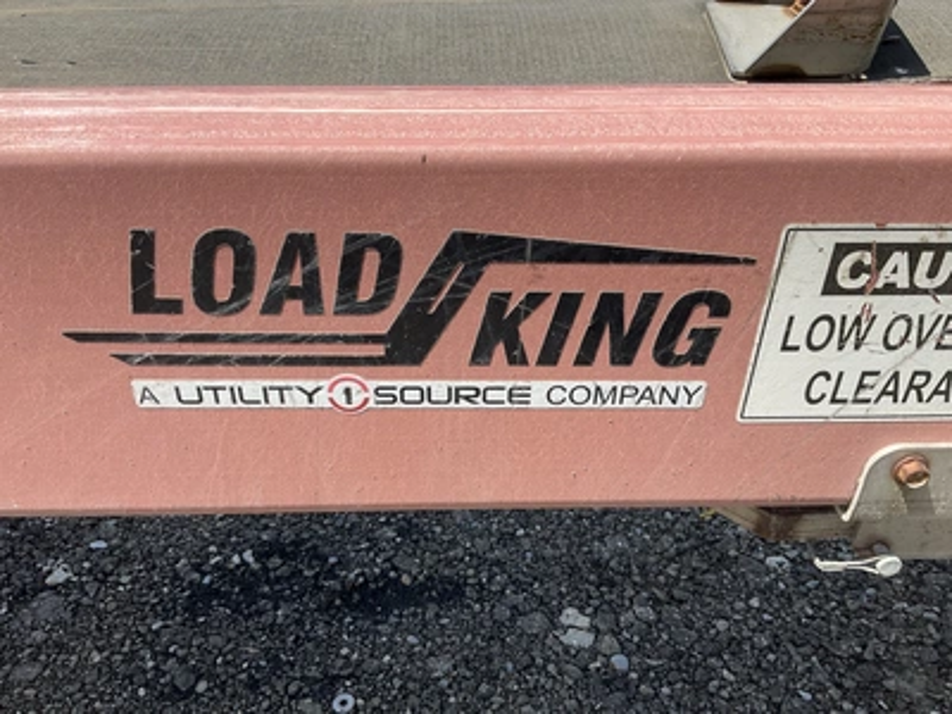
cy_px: 357
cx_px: 476
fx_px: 798
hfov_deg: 61.7
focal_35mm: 29
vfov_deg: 48.2
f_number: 1.8
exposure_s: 1/1250
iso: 25
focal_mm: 3
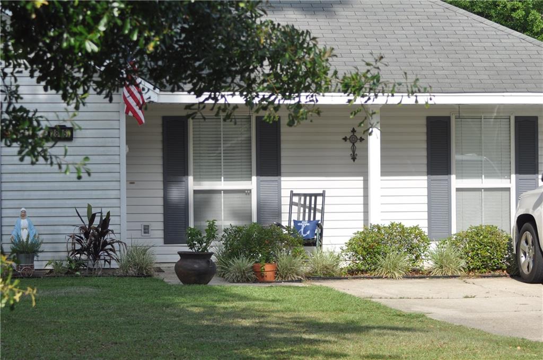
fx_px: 1581
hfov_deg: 19.5
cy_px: 180
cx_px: 272
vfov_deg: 13.0
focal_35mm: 105
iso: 200
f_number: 5.6
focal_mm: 70
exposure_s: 1/500
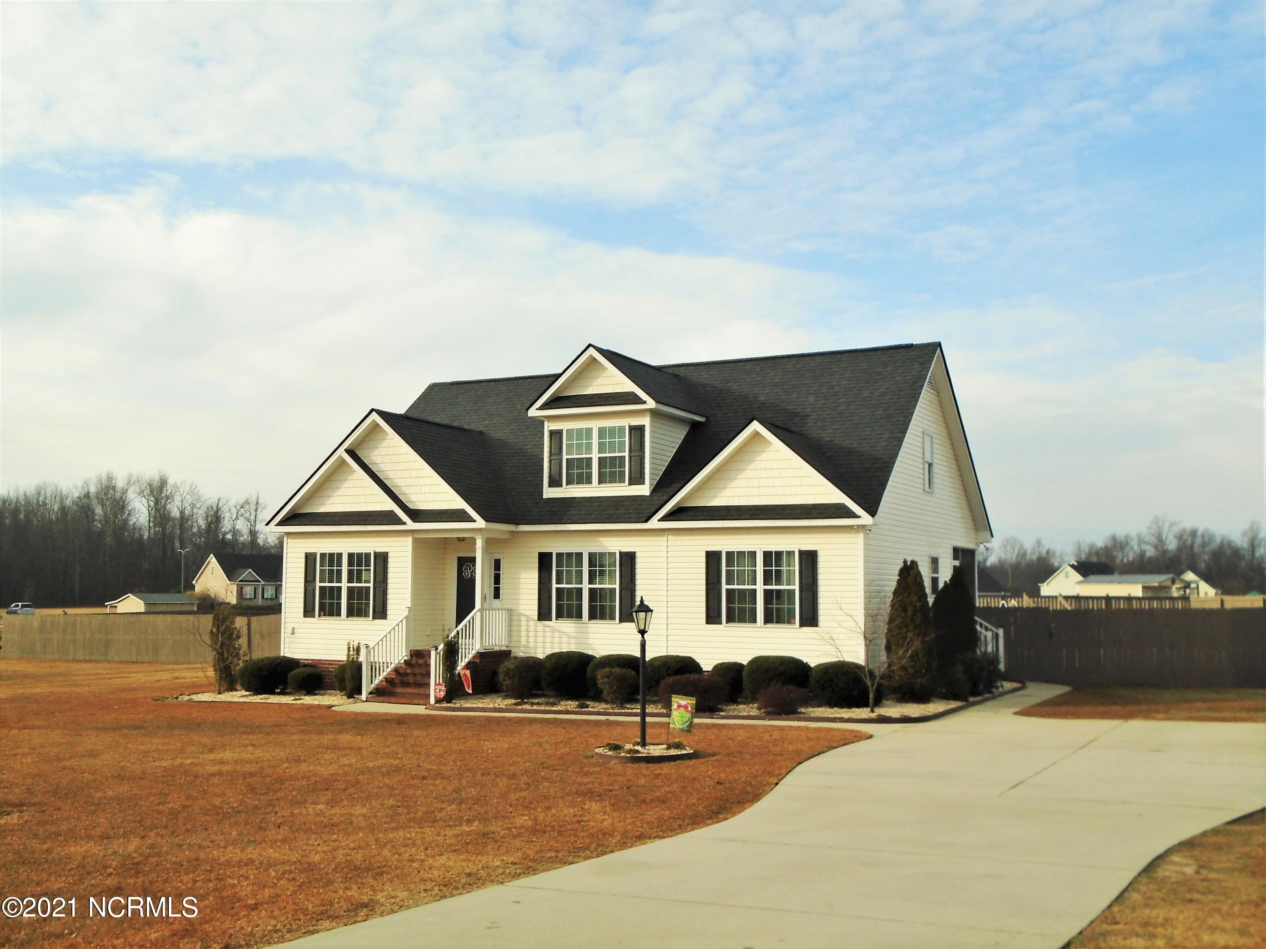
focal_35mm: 36
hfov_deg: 51.4
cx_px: 633
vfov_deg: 39.7
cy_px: 474
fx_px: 1317
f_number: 3.8
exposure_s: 1/640
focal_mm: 6.4
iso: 100
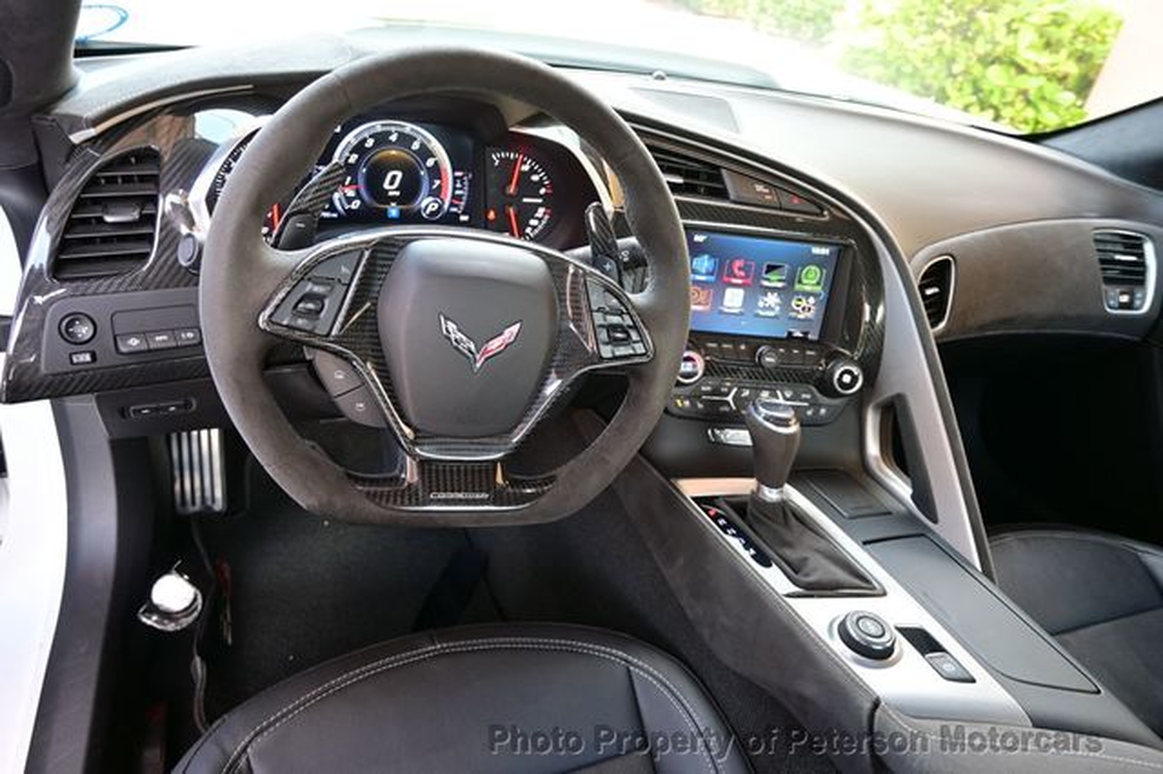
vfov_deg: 53.1
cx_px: 582
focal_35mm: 24
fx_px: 775
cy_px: 387
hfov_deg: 73.8
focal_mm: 16
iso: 180
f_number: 3.5
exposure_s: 1/25
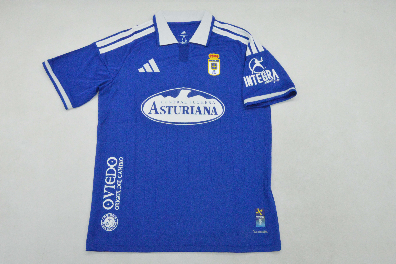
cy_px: 132
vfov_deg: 39.9
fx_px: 363
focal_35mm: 33
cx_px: 198
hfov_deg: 57.3
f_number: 25
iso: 6400
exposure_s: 1/200
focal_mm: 22
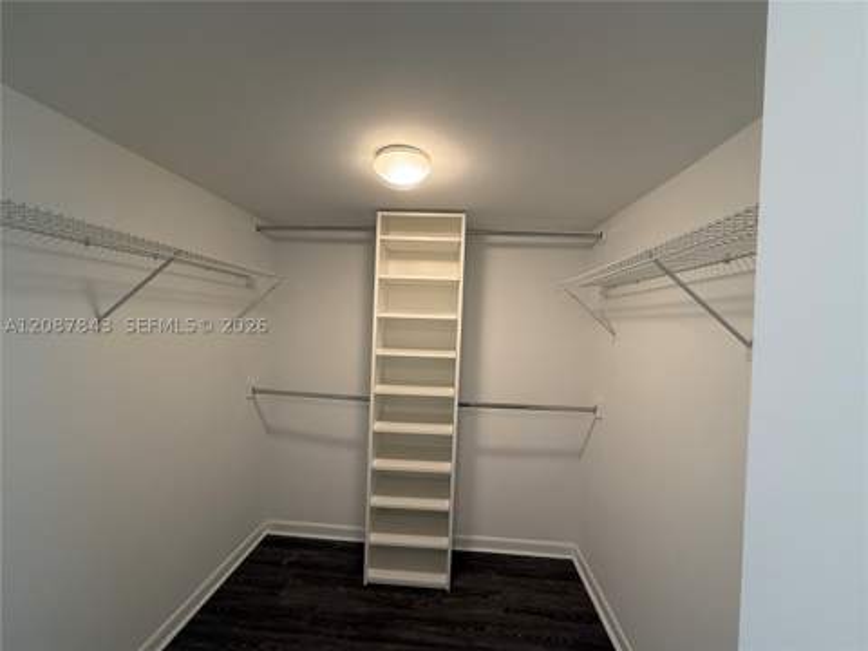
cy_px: 326
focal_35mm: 14
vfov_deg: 85.7
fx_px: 351
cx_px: 434
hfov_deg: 102.1
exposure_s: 1/60
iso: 320
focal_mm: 2.22
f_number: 2.2
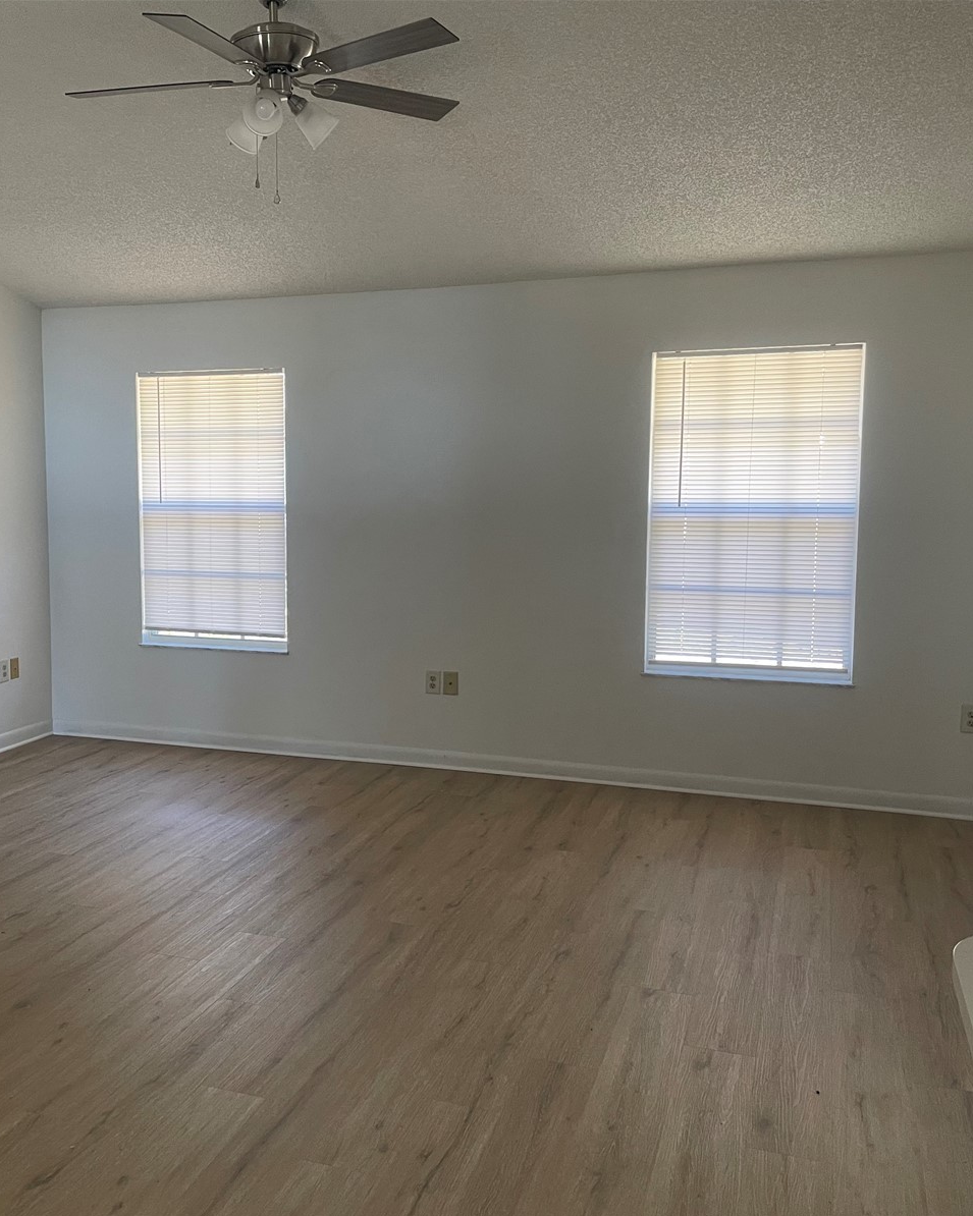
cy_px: 610
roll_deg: +0.1
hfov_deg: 42.7
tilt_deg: -6.4
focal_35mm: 34
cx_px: 315
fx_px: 1224
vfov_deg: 52.8
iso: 125
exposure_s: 1/60
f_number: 1.6
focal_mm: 4.2
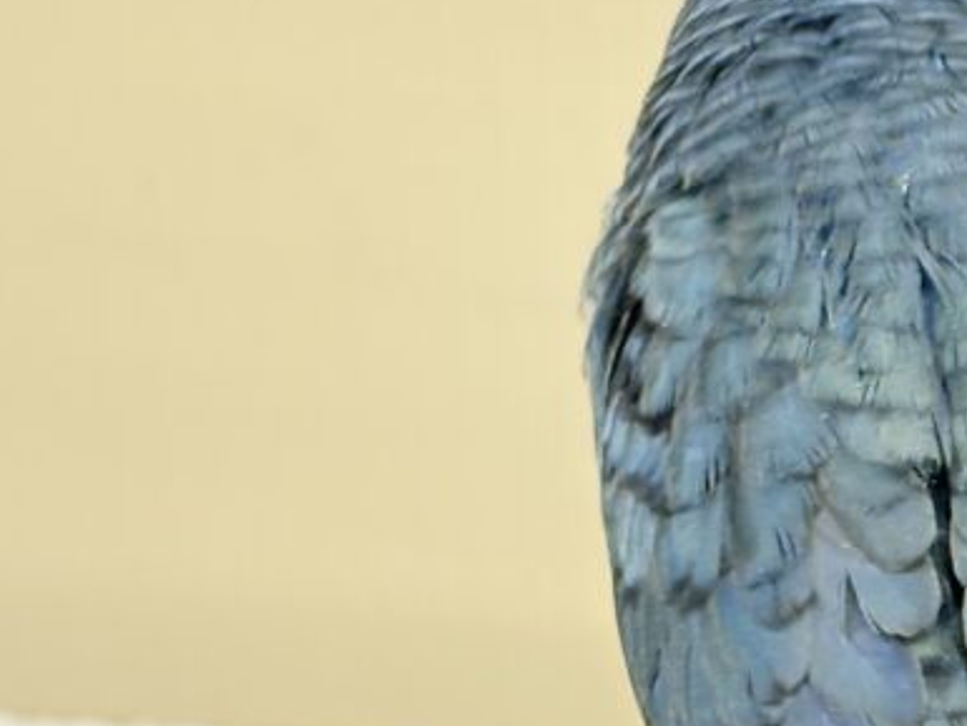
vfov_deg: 9.1
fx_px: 4527
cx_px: 1299
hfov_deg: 11.8
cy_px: 593
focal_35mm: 162
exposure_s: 1/69
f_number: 1.6
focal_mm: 5.96
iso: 50
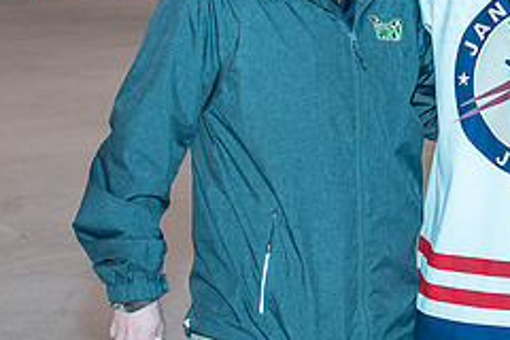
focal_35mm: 136
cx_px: 586
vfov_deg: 10.0
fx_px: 1927
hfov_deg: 14.7
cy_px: 53
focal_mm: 31
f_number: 4.5
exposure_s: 1/200
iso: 200
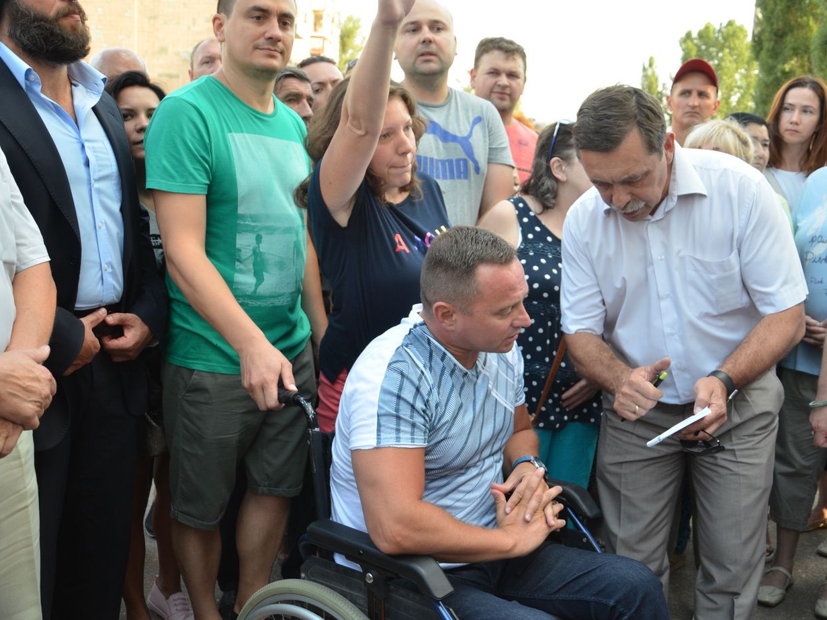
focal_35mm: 36
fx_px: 860
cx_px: 468
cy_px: 310
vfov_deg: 39.7
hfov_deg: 51.2
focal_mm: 22
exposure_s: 1/400
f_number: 5
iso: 640
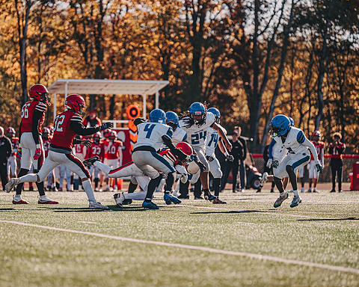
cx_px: 145
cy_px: 143
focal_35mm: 210
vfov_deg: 7.4
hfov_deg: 9.2
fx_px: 2231
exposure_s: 1/3200
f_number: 3.2
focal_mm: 185
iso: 250
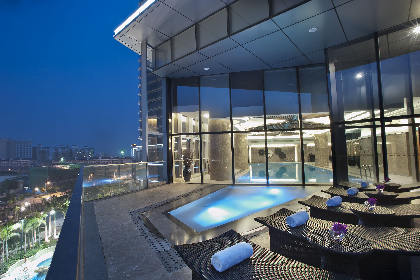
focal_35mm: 18
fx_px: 210
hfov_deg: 90.0
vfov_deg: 67.3
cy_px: 140
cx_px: 210
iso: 100
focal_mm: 18
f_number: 22
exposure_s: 30
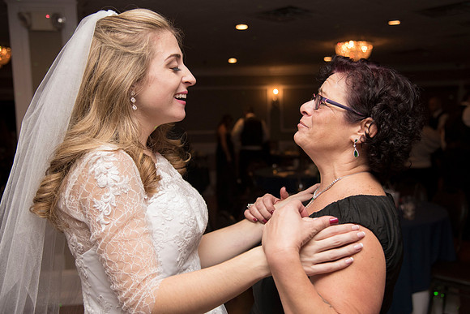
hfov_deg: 48.4
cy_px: 157
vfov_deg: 33.4
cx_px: 235
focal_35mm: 40
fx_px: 522
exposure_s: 1/200
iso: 2000
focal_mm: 40
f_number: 4
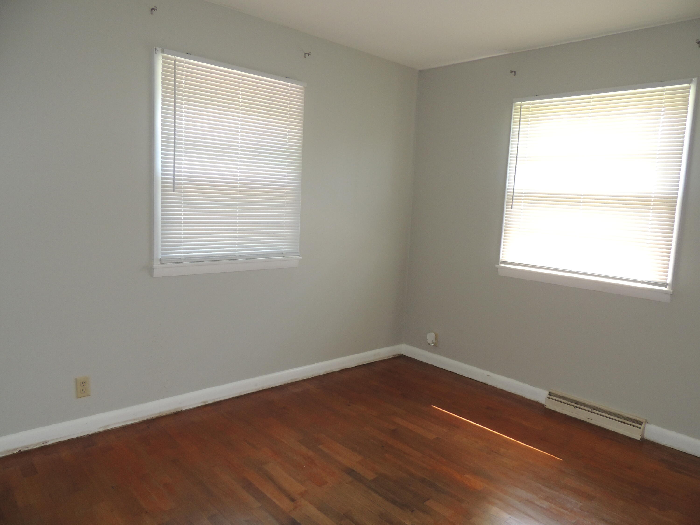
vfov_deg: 56.8
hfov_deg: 71.6
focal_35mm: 24
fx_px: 485
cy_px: 262
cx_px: 350
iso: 360
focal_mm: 4.3
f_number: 3
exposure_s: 1/40
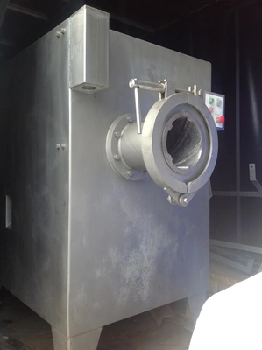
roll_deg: +0.0
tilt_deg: +1.1
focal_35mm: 35
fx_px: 354
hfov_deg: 40.6
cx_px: 131
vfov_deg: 52.7
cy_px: 175
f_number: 2.4
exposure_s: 1/195
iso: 50
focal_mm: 4.28
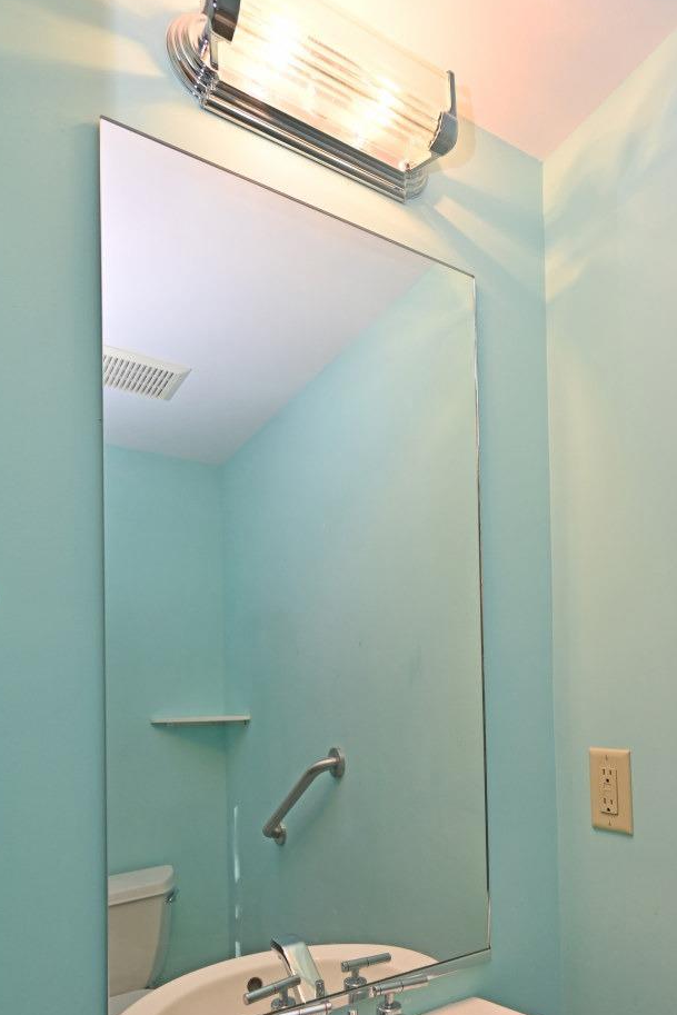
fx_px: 648
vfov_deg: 73.6
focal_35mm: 23
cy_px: 681
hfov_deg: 54.3
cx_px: 435
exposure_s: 1/80
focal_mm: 14
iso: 200
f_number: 4.5
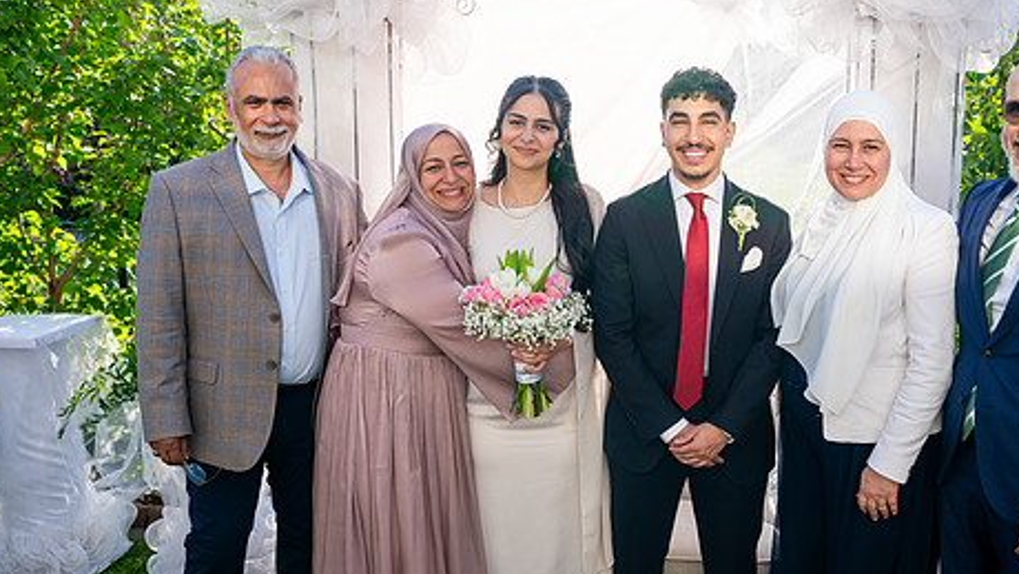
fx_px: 1000
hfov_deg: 53.6
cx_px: 611
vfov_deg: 31.9
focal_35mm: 37
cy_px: 342
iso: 200
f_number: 3.5
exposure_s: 1/640
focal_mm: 28
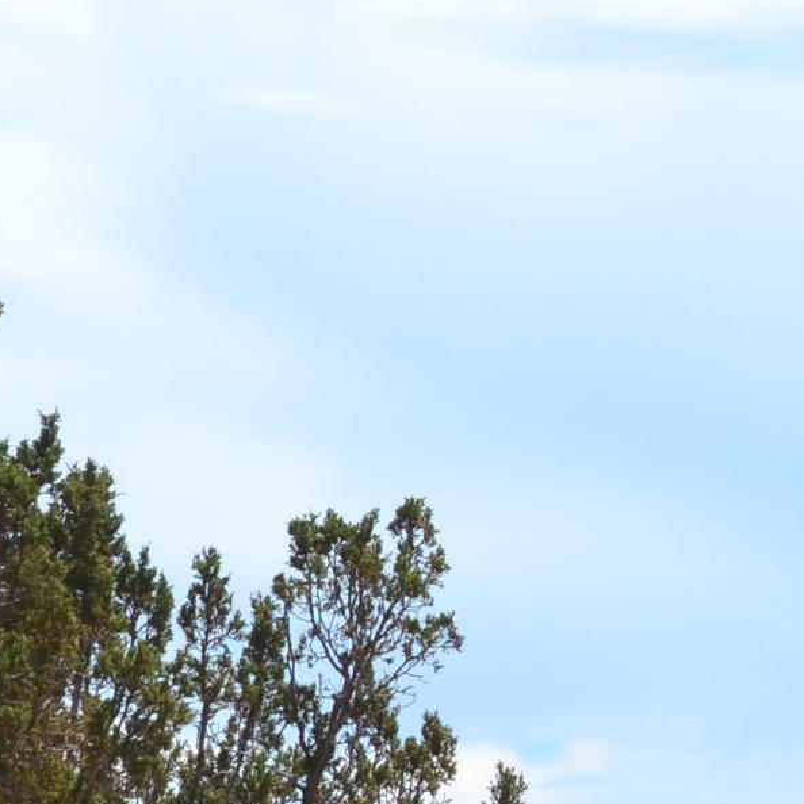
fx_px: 9306
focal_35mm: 354
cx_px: 1025
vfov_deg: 4.9
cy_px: 673
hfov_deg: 4.9
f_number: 11
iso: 400
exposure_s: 1/500
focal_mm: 55
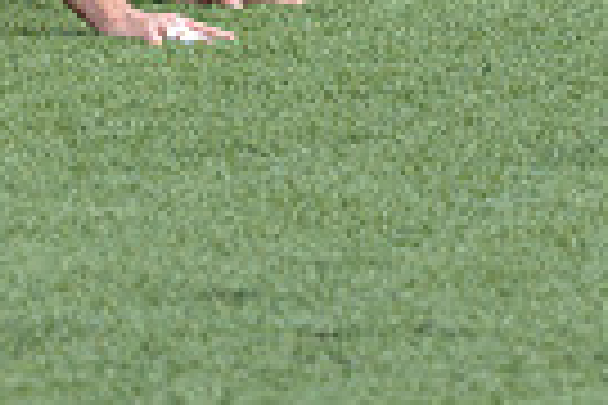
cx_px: -104
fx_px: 10183
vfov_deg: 2.3
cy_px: -394
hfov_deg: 3.4
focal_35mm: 603
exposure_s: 1/1250
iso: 800
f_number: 4
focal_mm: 140
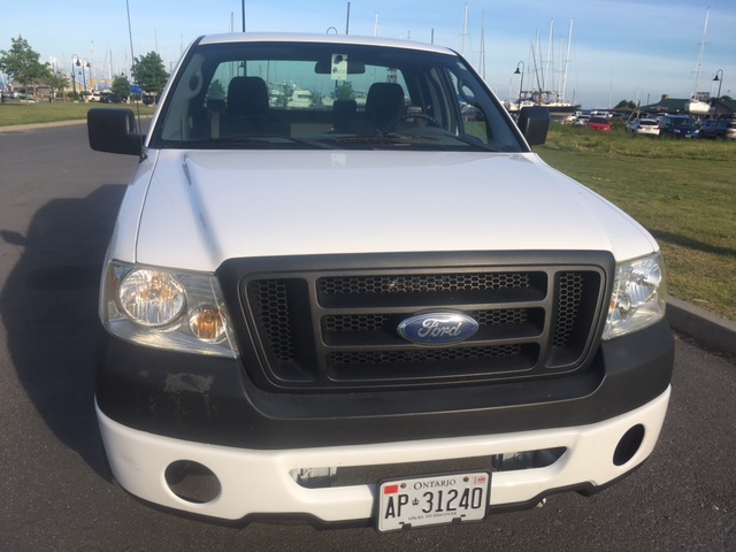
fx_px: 617
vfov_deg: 48.2
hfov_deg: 61.7
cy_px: 276
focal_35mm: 29
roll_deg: -1.6
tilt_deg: -15.6
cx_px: 368
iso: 25
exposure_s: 1/927
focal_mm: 4.15
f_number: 2.2
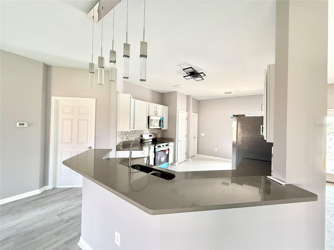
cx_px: 167
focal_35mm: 14
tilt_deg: +0.4
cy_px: 125
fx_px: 135
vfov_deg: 85.7
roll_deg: -1.2
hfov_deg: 102.1
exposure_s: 1/99
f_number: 2.2
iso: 200
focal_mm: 2.22
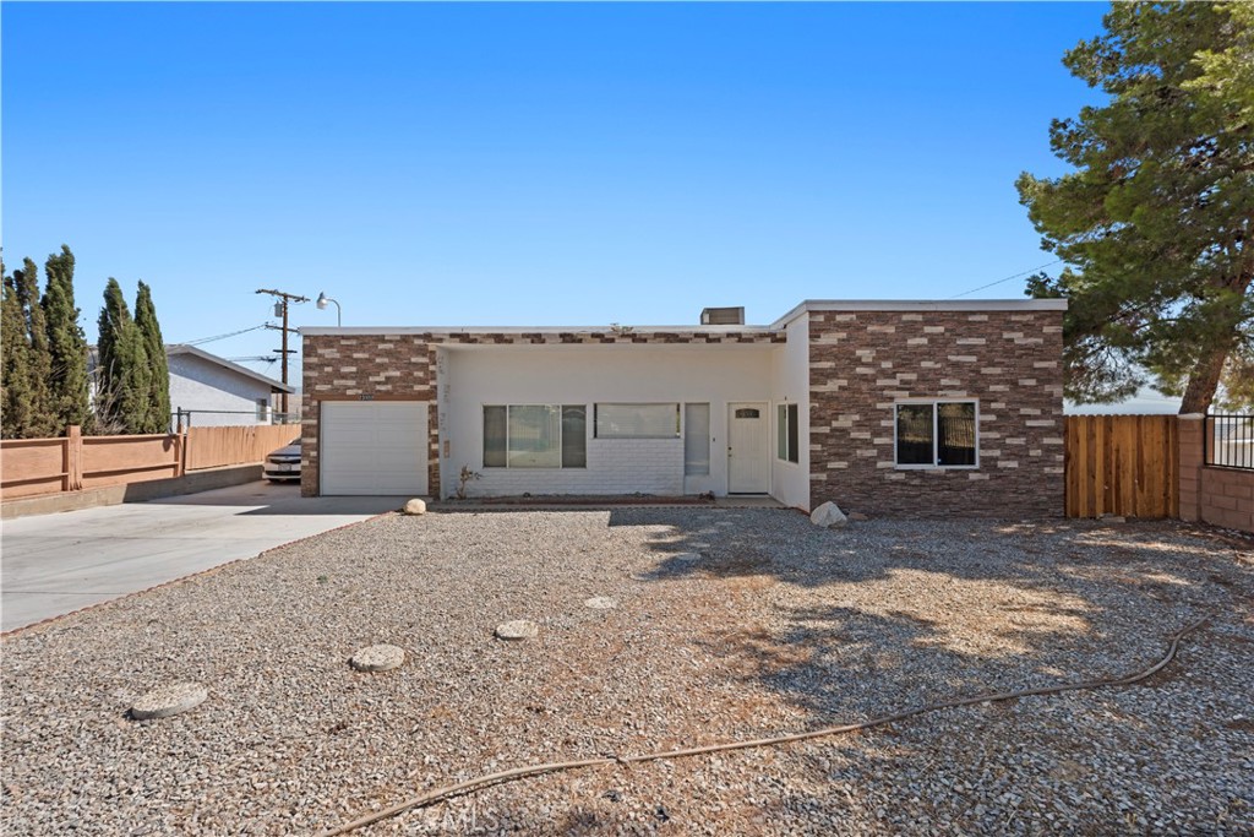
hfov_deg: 96.7
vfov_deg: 73.8
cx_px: 627
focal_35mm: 16
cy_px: 418
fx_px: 557
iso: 250
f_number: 7.1
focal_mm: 16
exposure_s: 1/250
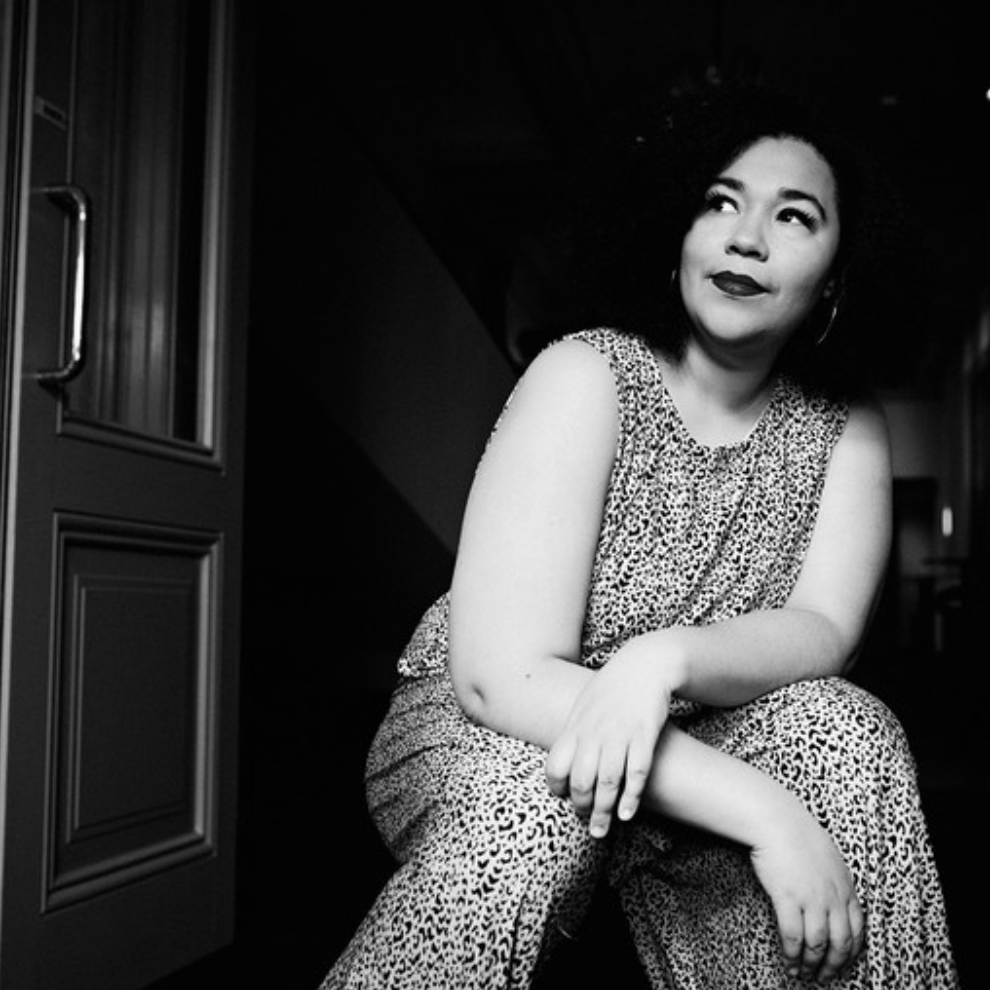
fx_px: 1456
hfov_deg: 37.4
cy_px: 495
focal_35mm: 45
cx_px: 594
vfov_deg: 37.6
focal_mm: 35
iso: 200
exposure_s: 1/50
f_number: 3.2
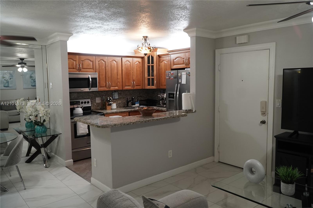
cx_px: 156
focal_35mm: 27
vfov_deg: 47.9
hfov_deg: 67.4
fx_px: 235
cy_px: 104
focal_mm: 18
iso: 800
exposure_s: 1/30
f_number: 4.5
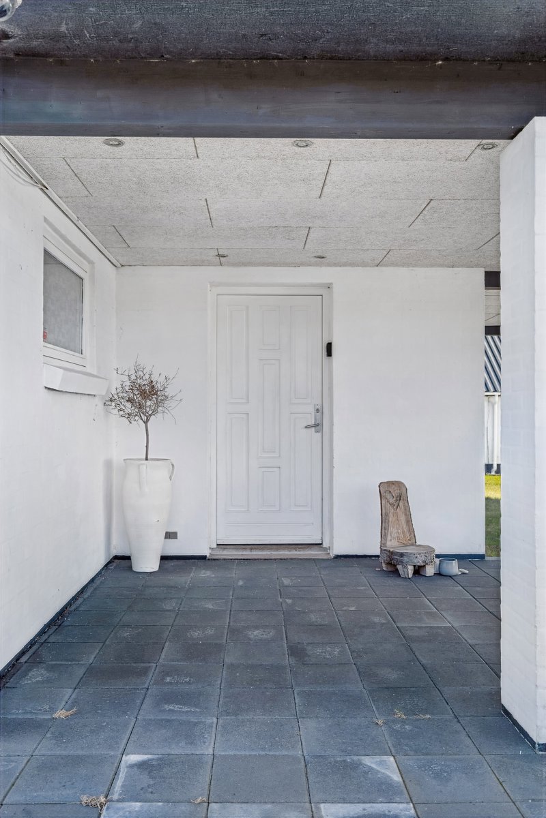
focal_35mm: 32
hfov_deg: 41.1
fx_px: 728
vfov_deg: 58.7
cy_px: 409
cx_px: 273
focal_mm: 32
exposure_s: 1/160
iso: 50
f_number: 6.3
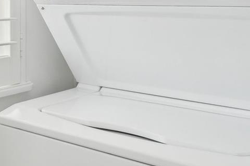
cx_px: -21
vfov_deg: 21.8
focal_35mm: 60
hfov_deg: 30.2
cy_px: -1
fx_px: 417
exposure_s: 1/160
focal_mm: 12
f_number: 8
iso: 400
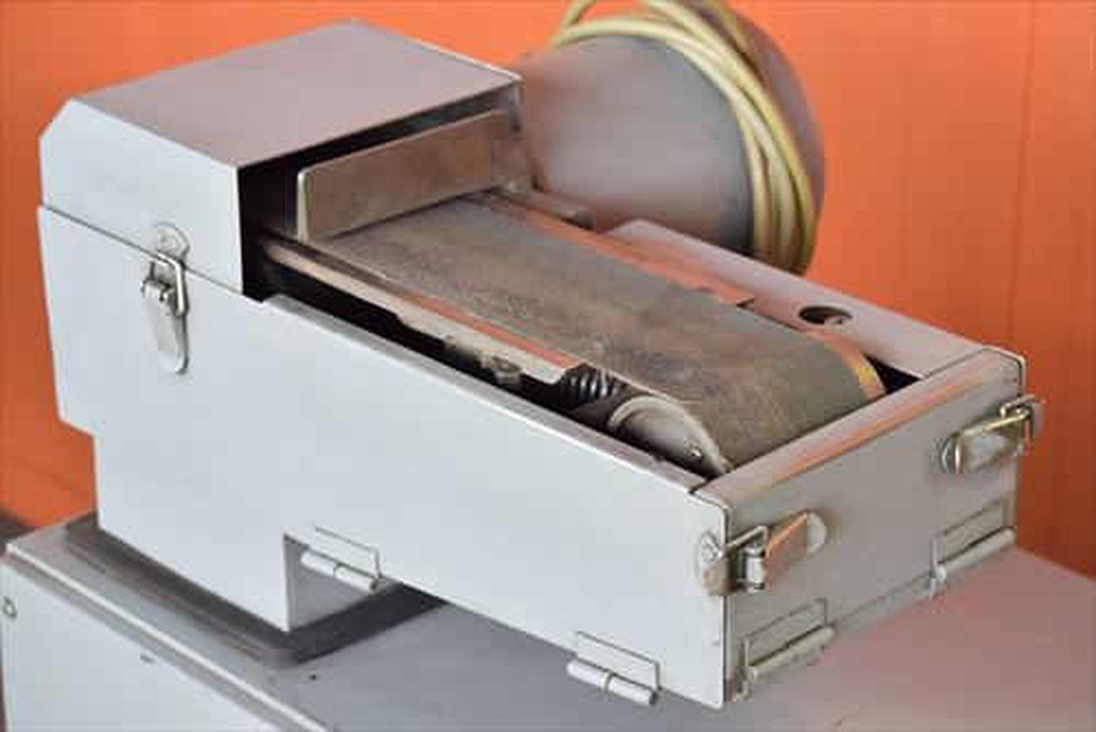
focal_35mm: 82
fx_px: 2513
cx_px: 548
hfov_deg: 24.6
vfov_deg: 16.6
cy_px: 366
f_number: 6.3
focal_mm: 55
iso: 1250
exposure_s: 1/100
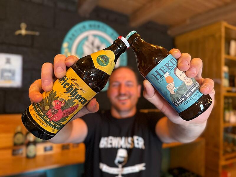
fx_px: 164
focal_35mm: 24
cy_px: 88
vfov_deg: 56.8
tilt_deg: -0.2
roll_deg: -1.0
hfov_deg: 71.6
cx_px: 118
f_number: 1.78
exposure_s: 1/50
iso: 400
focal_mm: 6.76
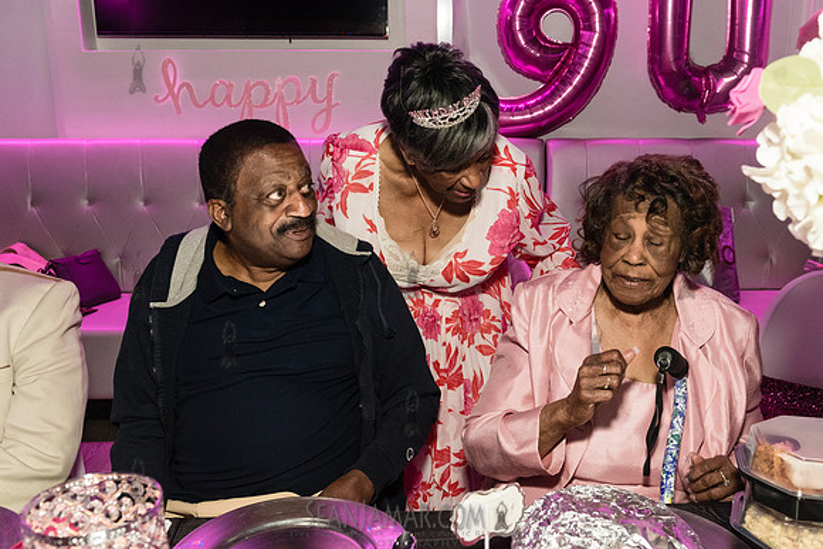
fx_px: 839
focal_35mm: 37
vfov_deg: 36.2
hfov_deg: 52.1
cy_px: 277
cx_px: 459
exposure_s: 1/200
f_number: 4.5
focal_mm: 31
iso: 4000
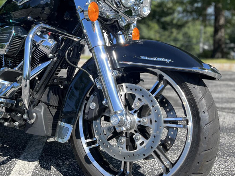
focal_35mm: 47
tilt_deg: -3.1
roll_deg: +0.2
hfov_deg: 39.3
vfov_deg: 30.3
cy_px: 40
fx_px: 319
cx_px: 57
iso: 50
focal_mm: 5.1
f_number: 1.6
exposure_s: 1/1294
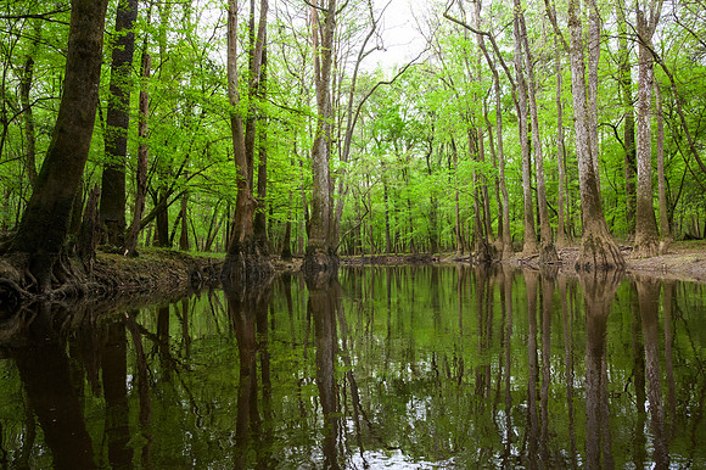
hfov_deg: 70.7
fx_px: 497
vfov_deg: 50.6
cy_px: 235
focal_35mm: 25
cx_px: 373
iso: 1600
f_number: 9
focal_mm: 24
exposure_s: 1/250
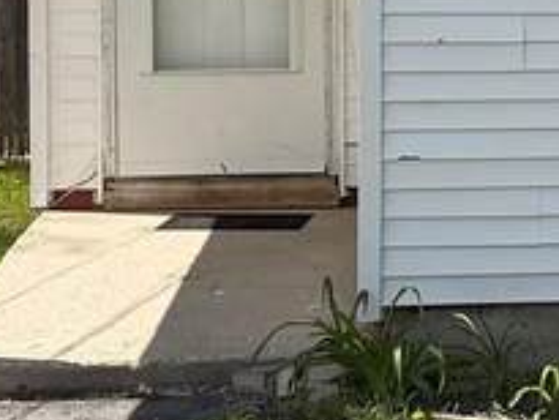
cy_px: 5
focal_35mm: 150
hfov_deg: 12.3
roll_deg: +1.5
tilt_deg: -4.1
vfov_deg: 9.8
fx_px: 2424
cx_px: 922
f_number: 1.78
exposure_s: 1/3953
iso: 80
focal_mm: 6.76
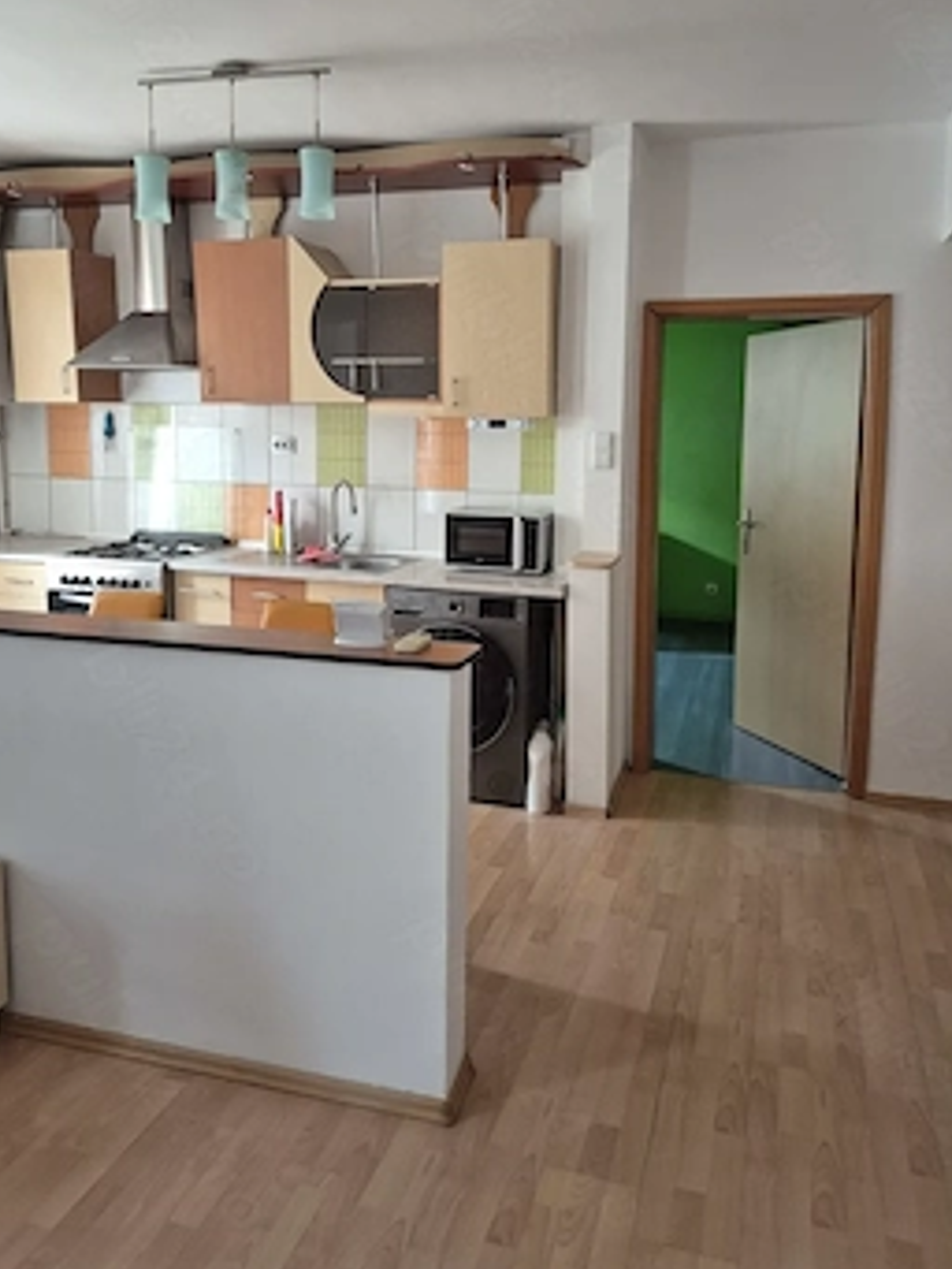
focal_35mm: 27
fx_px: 989
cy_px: 547
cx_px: 498
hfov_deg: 51.4
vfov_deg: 65.0
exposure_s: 1/100
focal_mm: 5.4
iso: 400
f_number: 1.8
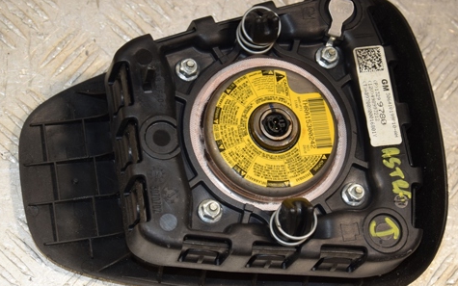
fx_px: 1157
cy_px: 138
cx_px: 236
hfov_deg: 22.4
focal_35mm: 93
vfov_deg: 14.1
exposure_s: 1/200
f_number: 7.1
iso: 800
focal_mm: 45
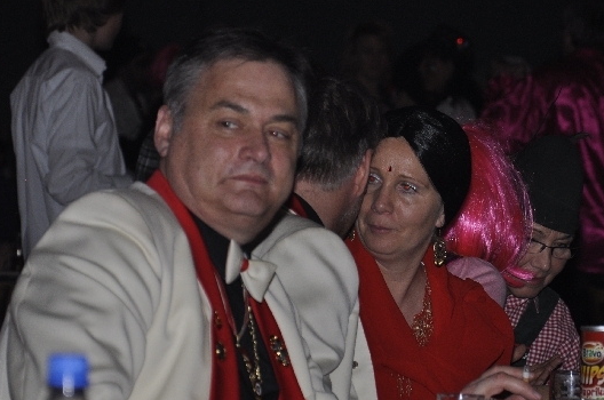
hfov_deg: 8.6
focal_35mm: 239
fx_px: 3999
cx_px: 332
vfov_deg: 5.7
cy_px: 211
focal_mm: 105
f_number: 5.6
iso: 400
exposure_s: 1/60
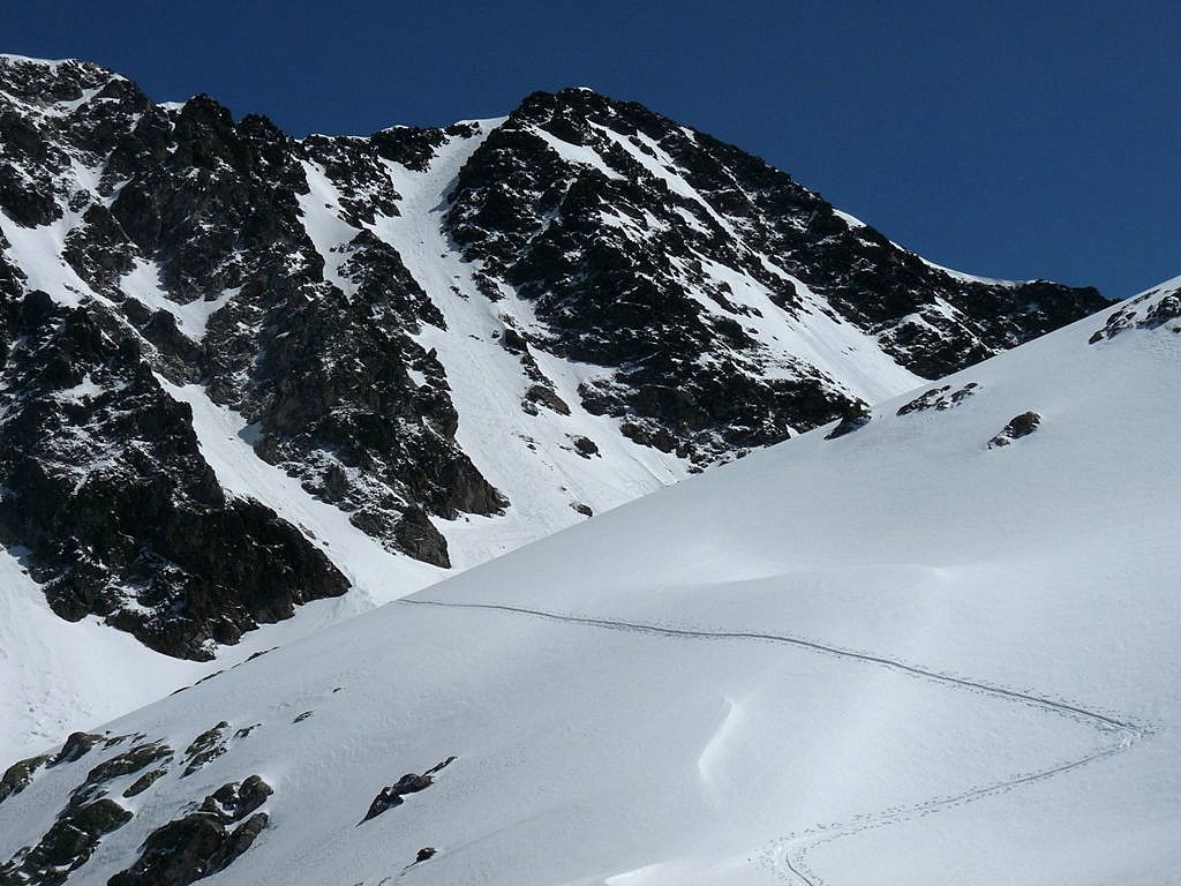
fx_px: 2559
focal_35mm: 75
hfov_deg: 26.0
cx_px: 590
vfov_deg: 19.6
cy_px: 443
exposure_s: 1/1600
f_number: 8
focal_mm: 13.3
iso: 100
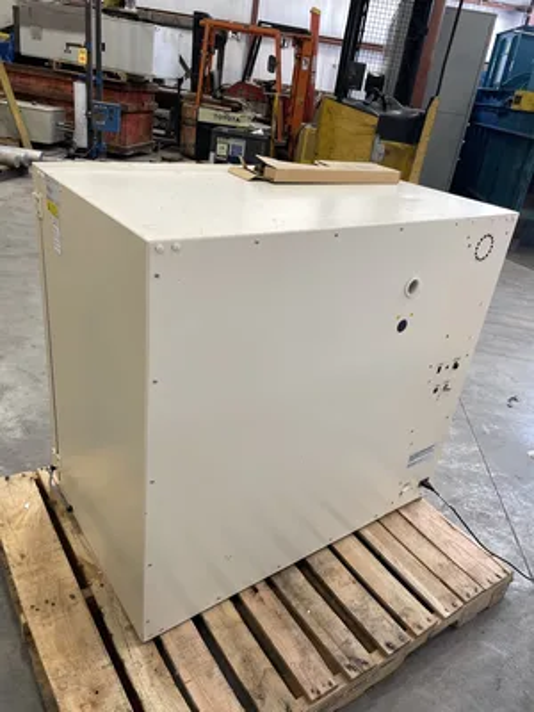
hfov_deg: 53.1
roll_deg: -8.7
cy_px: 356
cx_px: 267
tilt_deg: -24.8
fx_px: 535
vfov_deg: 67.3
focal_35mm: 26
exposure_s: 1/60
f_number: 1.6
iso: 125
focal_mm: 4.2
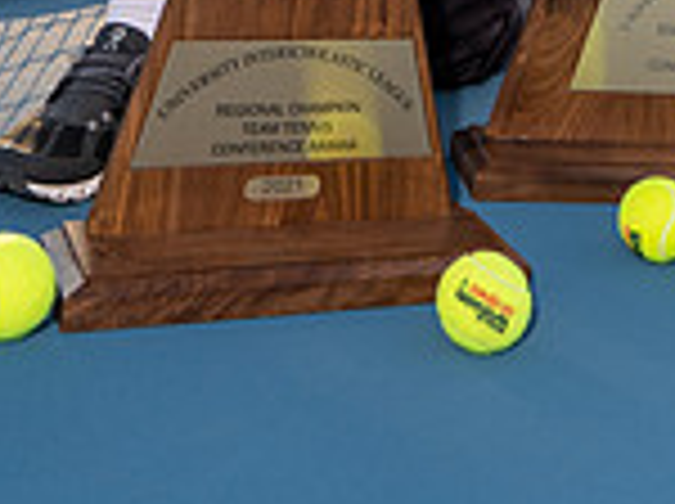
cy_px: -459
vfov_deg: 15.2
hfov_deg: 24.1
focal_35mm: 81
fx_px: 1577
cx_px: 446
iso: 100
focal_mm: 28
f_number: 4
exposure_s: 1/250
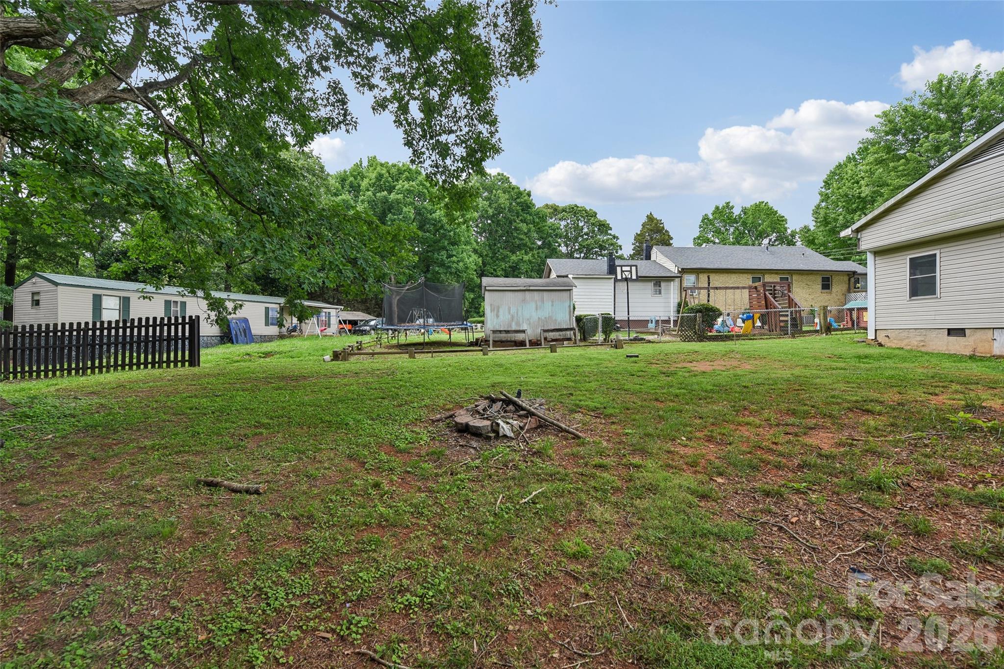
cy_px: 334
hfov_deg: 104.3
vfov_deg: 81.2
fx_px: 390
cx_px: 502
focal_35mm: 14
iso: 200
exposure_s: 1/60
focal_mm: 14
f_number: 8
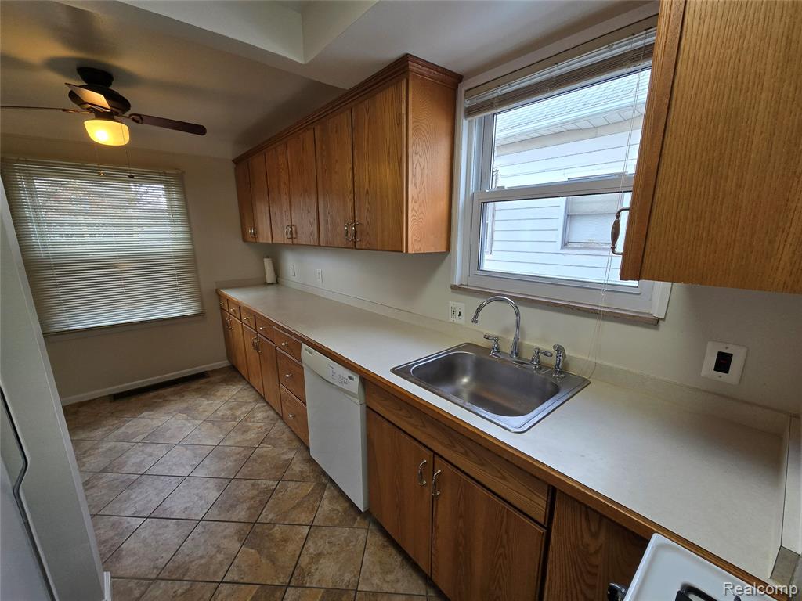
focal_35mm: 13
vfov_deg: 89.9
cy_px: 300
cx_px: 401
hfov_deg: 106.2
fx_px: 301
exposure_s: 1/120
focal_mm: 2.2
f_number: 2.2
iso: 80
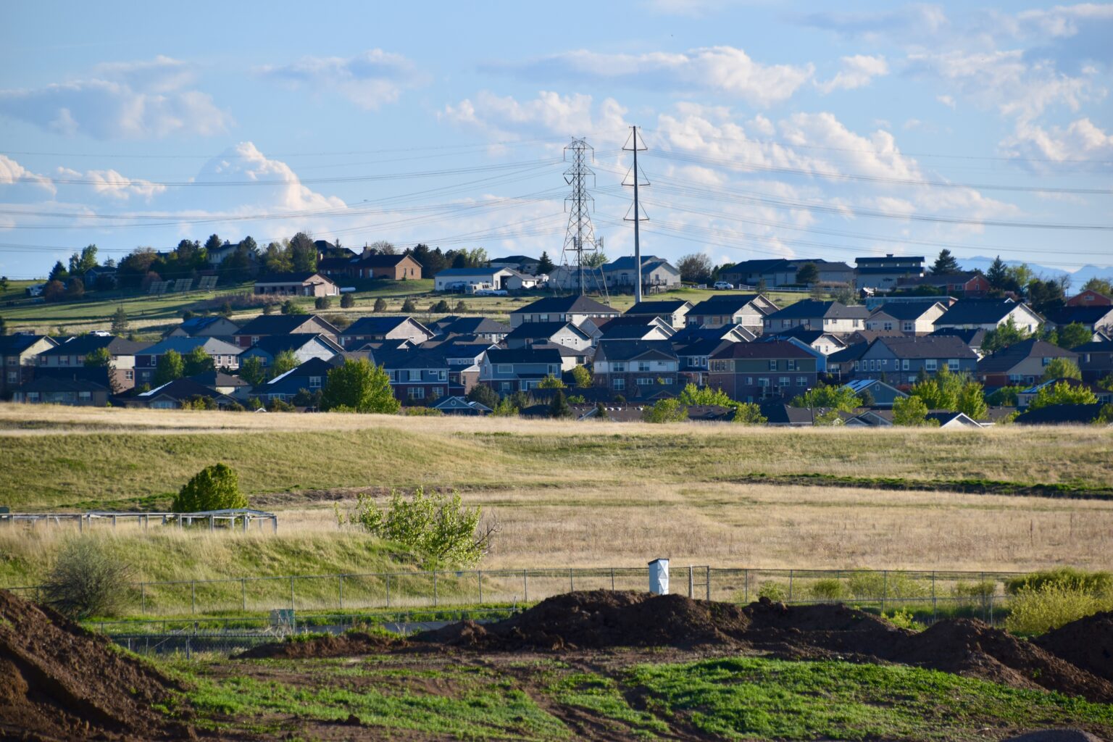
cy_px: 371
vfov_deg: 4.7
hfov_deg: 7.0
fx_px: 9042
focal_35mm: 292
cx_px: 556
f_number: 8
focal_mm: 195
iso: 160
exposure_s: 1/500
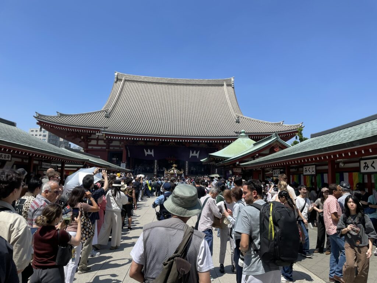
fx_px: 283
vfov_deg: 53.1
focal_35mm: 26
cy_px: 142
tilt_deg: +3.4
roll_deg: -1.1
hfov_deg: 67.3
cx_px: 188
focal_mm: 4.2
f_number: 1.6
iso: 32
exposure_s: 1/3509
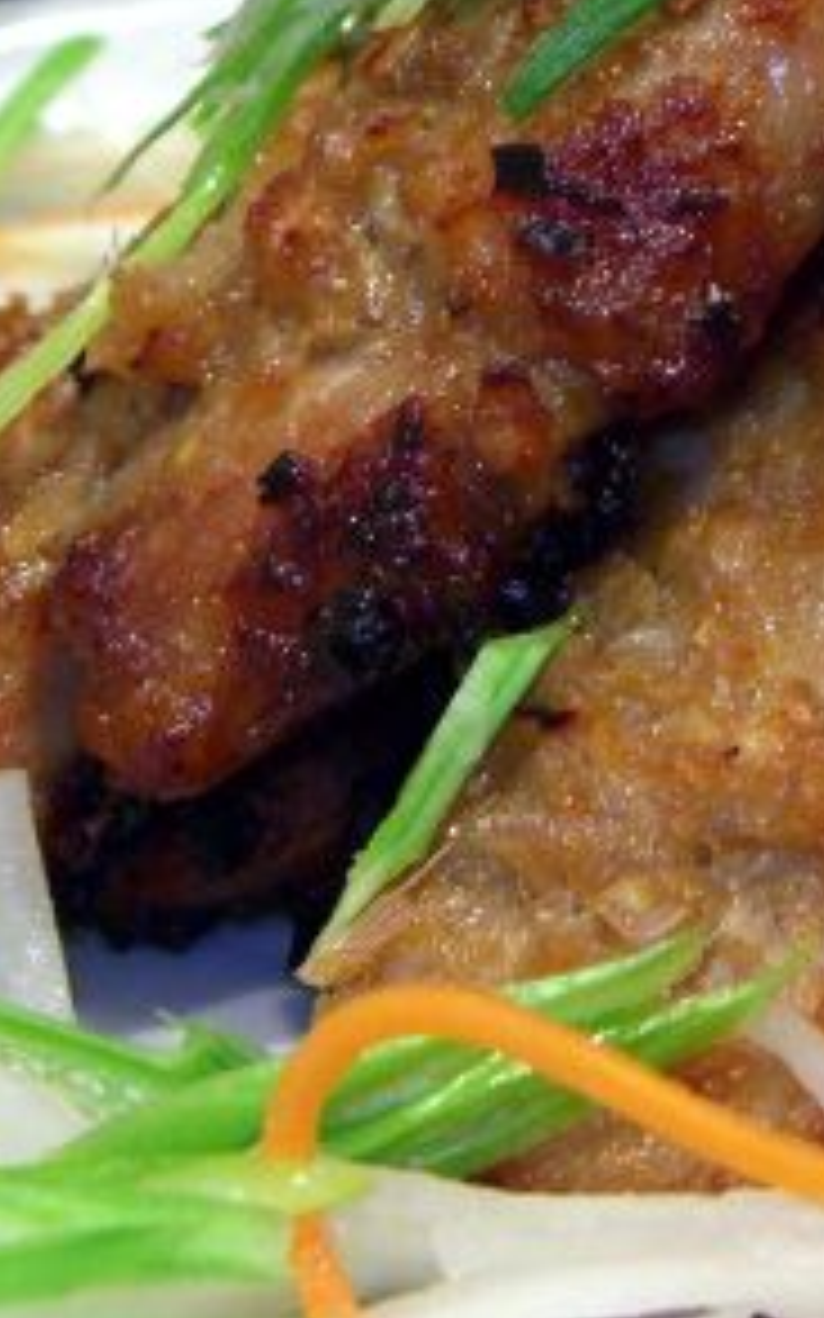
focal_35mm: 110
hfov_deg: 11.9
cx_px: 567
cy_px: 225
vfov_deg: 18.7
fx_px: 3954
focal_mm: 7.9
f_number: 2.8
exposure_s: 1/20
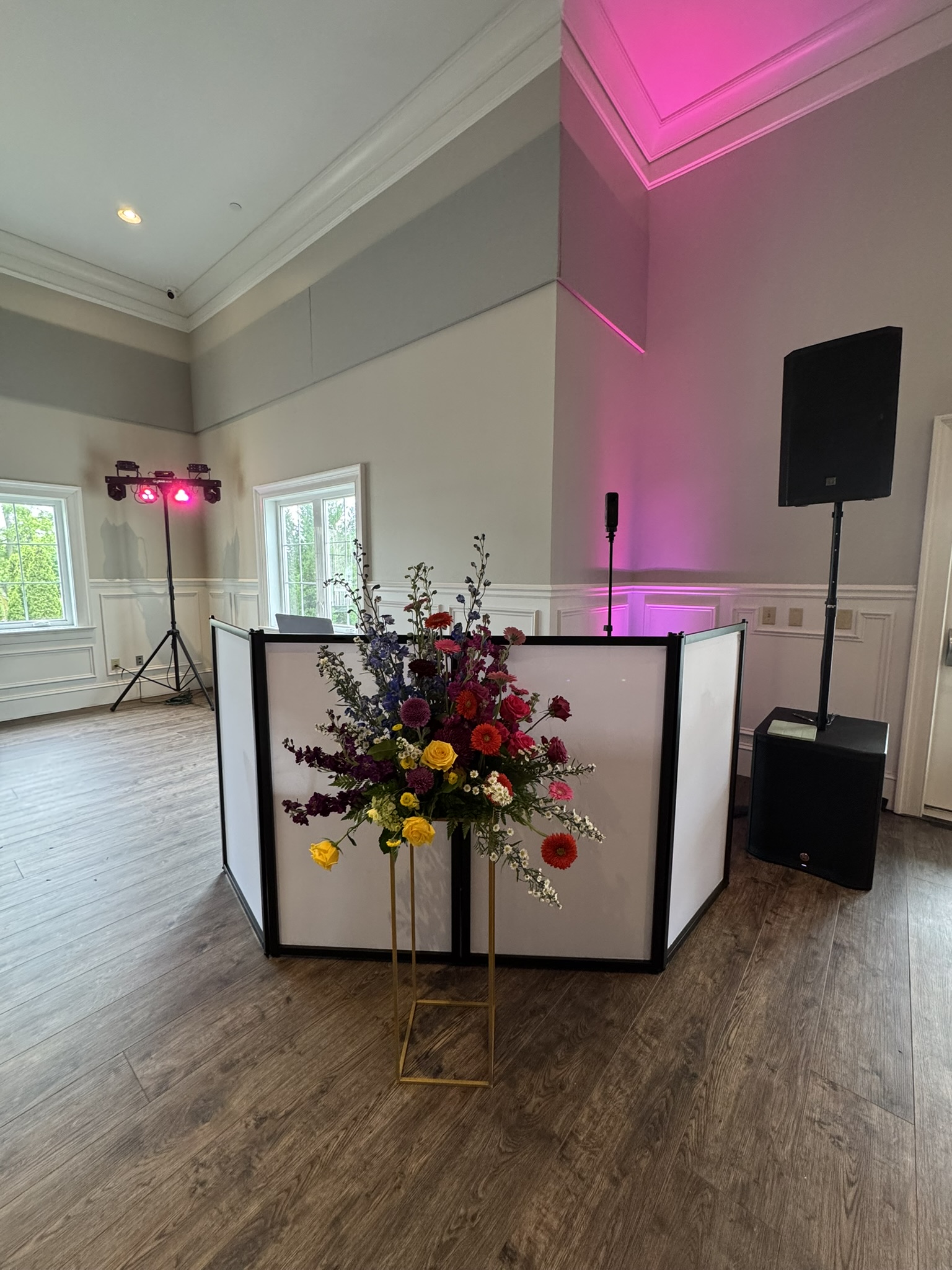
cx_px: 476
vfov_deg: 102.1
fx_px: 513
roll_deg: +0.3
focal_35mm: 14
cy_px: 635
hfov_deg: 85.7
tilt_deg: -6.6
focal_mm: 2.22
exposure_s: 1/77
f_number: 2.2
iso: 320
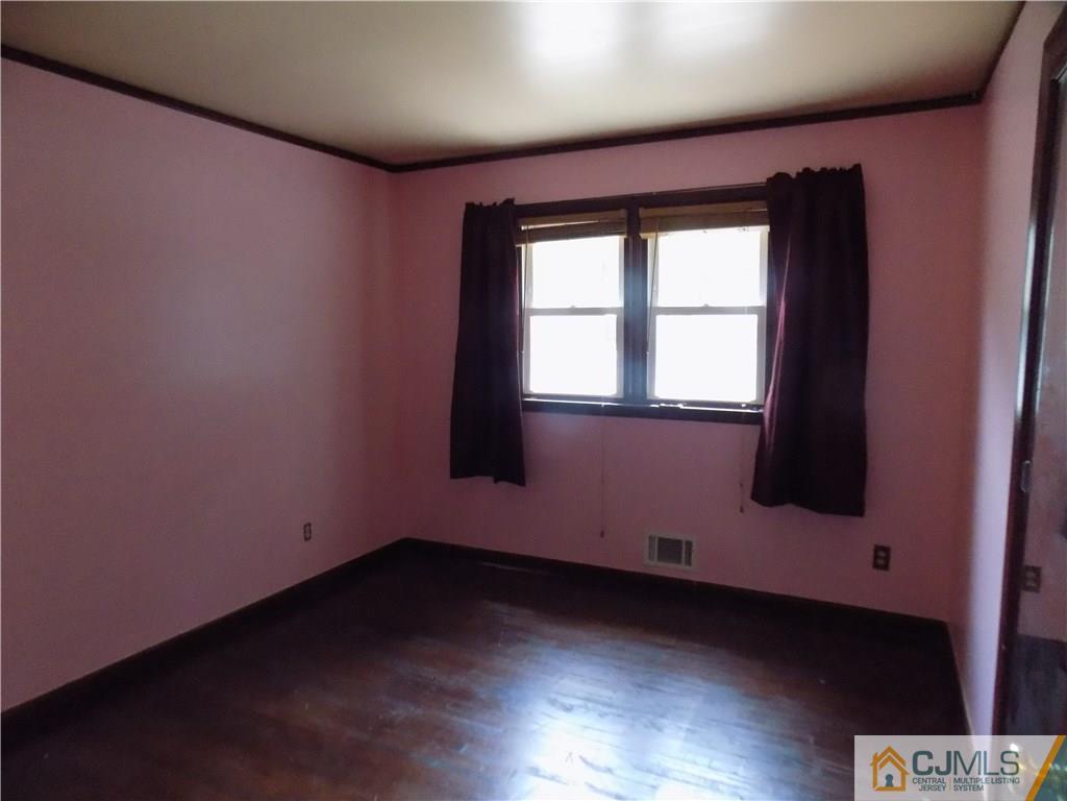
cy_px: 400
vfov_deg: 58.9
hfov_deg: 73.9
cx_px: 534
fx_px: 709
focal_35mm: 23
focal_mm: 4
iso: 560
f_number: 3.1
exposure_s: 1/125
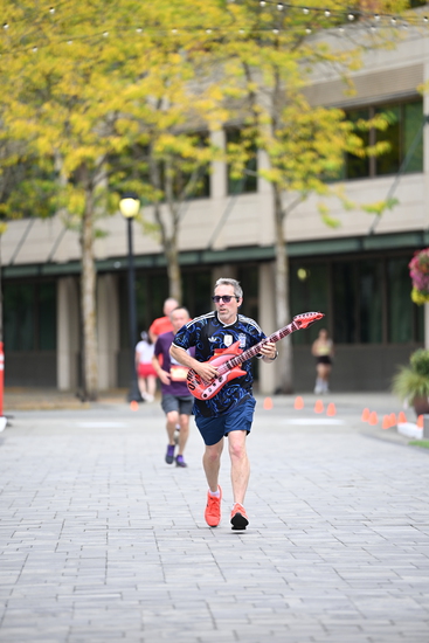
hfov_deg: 6.9
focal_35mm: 200
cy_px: 322
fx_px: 3572
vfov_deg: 10.3
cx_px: 214
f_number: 2.8
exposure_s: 1/1600
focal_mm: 200
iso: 640
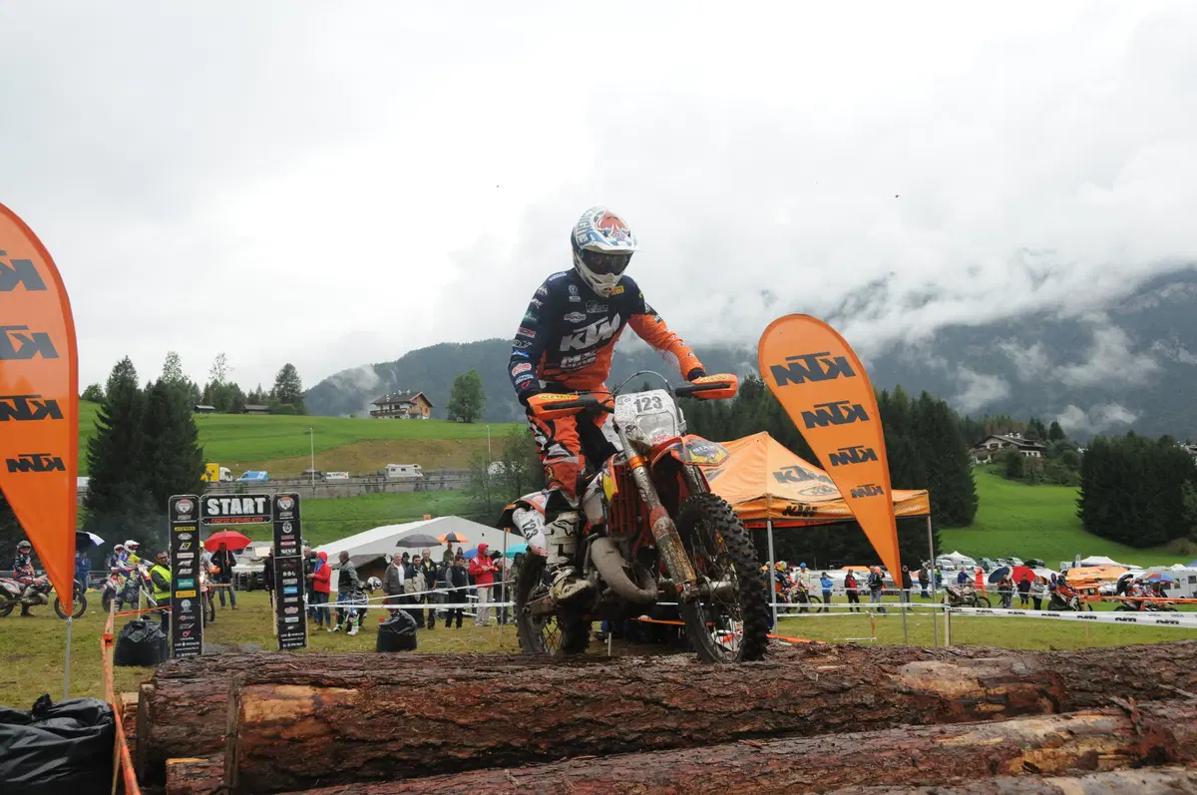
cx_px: 598
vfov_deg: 39.9
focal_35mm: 33
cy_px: 398
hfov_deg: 57.3
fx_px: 1096
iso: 800
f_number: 6.3
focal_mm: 22
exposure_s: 1/800
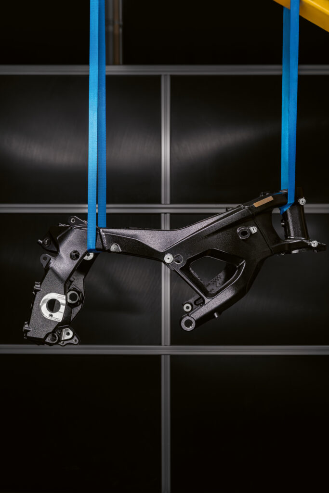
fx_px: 589
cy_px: 246
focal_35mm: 43
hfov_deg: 31.2
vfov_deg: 45.4
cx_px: 164
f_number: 4
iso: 1600
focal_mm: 43
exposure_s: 1/125
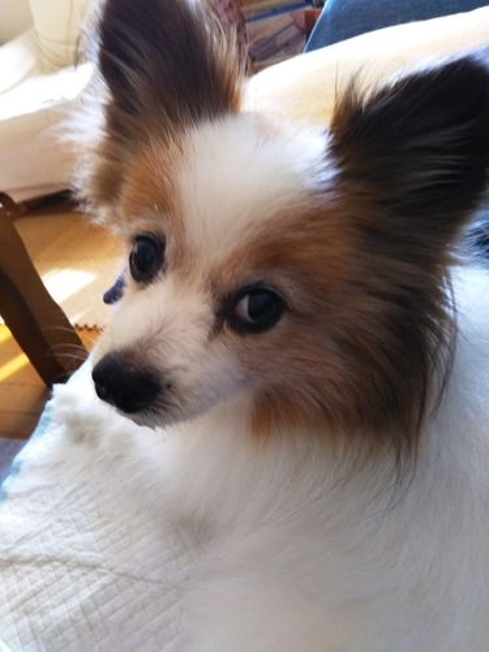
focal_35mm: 30
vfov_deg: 60.0
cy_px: 326
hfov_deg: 46.8
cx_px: 244
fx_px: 565
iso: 100
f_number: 2.2
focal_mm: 4
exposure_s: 1/30
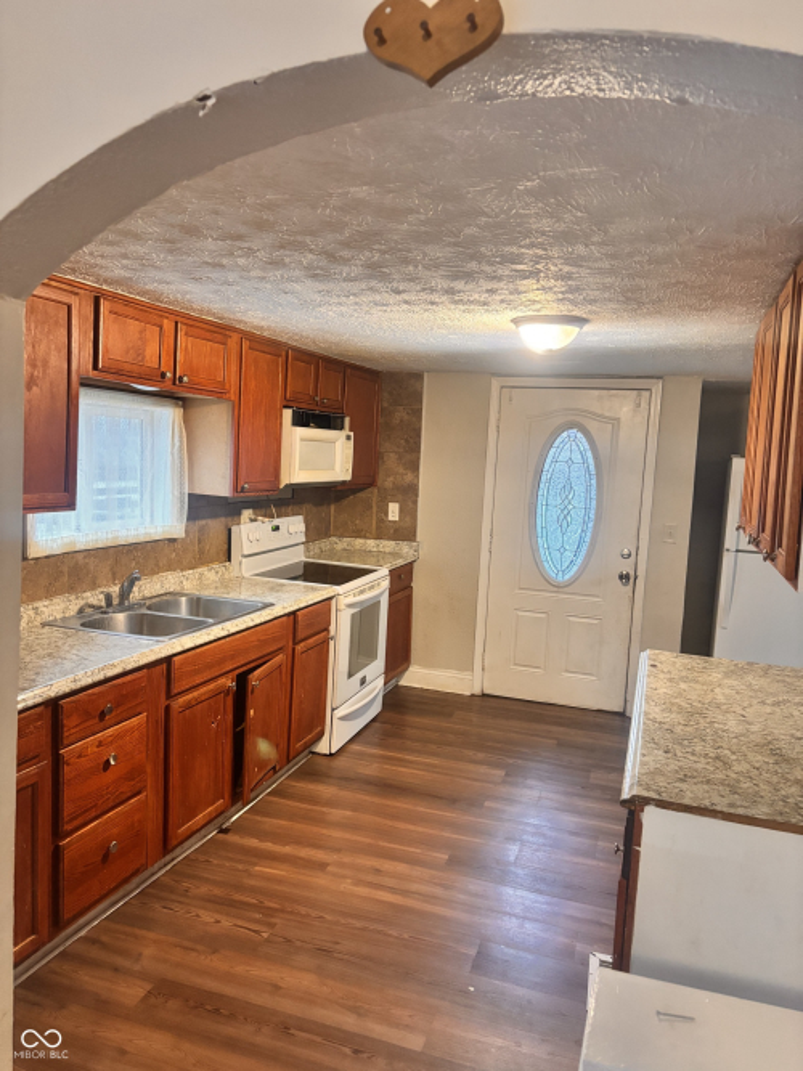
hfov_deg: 53.0
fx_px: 804
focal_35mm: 26
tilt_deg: -7.0
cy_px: 536
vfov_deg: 67.3
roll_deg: -2.3
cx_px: 402
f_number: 1.6
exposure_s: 1/40
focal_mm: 5.96
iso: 500
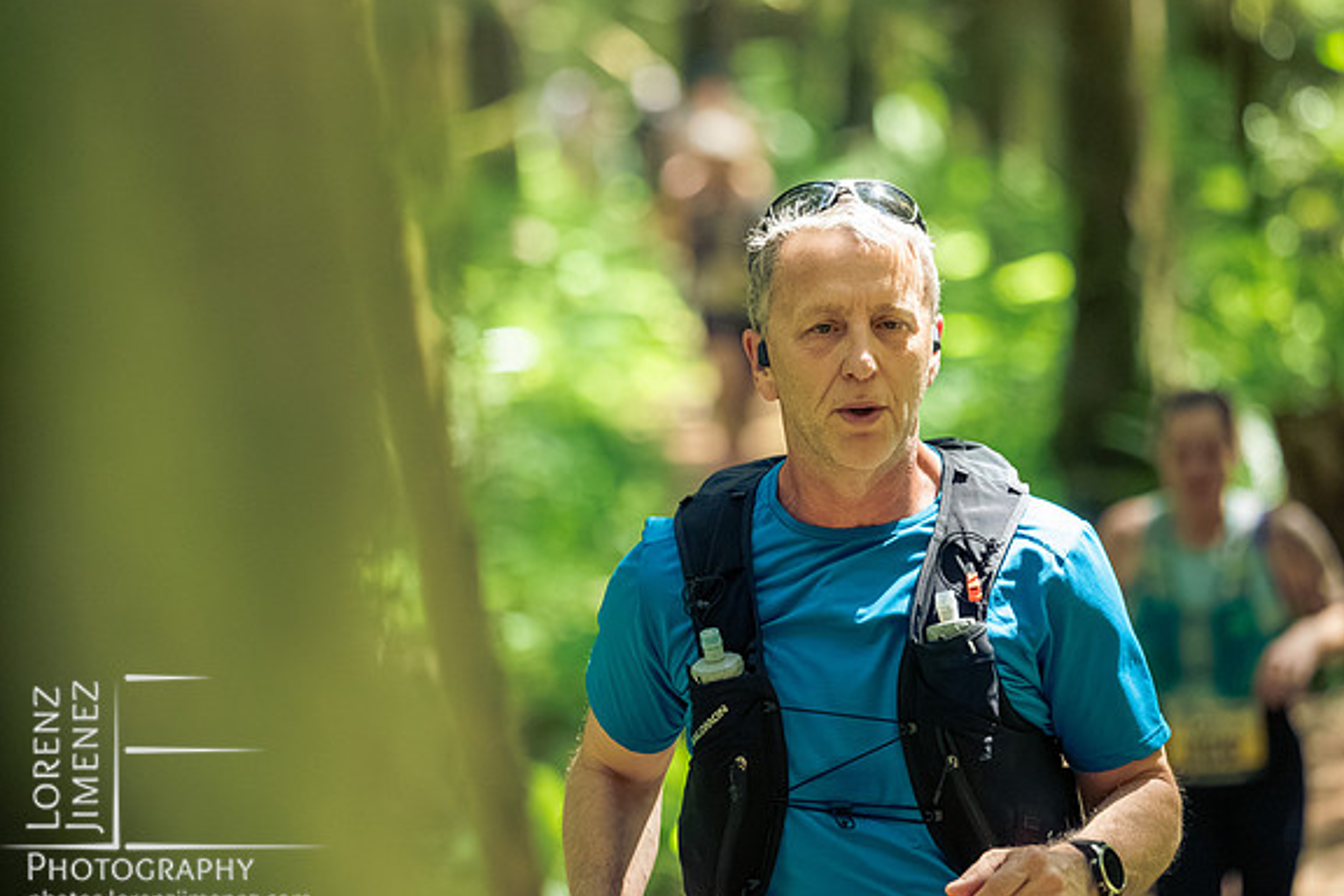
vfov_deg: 4.4
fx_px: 11722
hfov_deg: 6.6
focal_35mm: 314
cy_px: 421
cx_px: 672
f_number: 2.8
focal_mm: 150
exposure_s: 1/800
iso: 5000
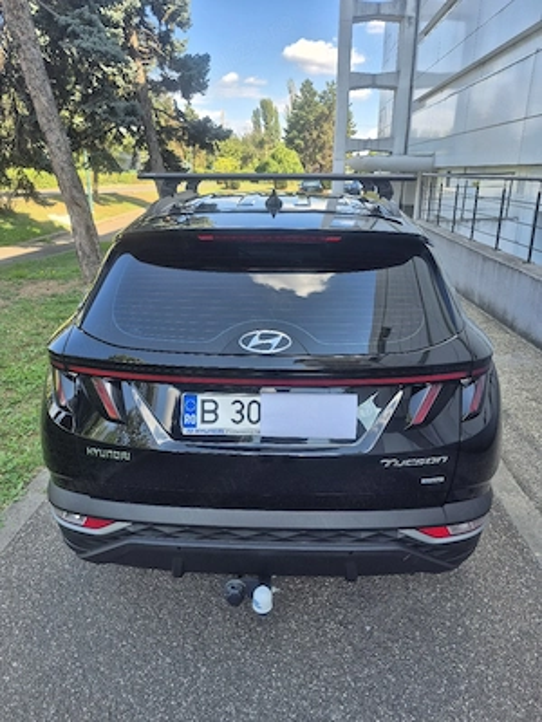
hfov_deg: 58.9
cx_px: 271
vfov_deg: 73.9
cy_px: 361
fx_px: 480
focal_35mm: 23
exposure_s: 1/556
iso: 25
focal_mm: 5.4
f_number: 1.8
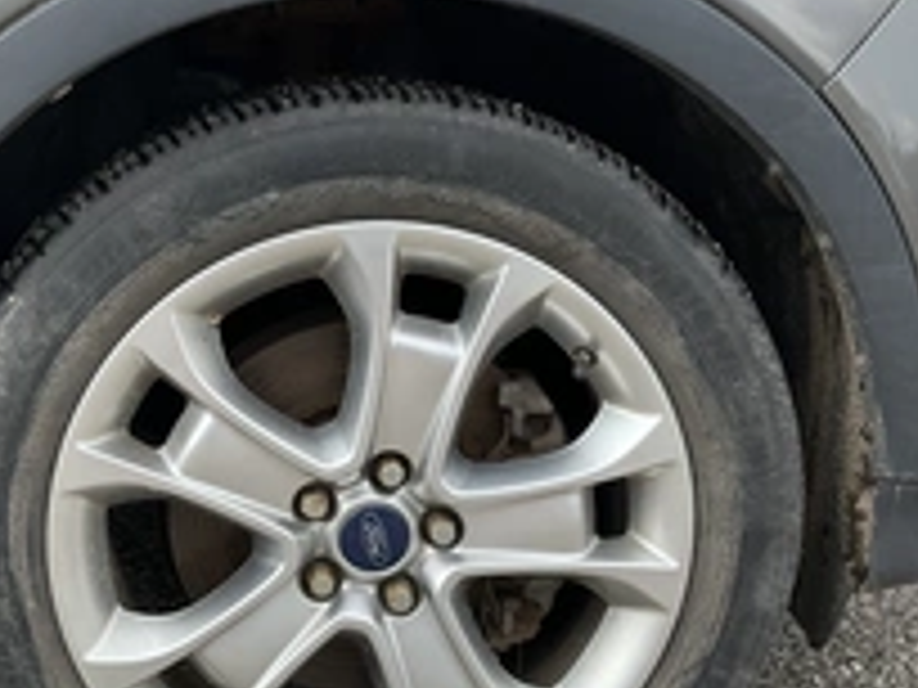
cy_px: 432
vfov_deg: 25.6
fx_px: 1512
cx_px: 351
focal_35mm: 57
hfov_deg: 33.6
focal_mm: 3
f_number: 1.8
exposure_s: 1/491
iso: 25
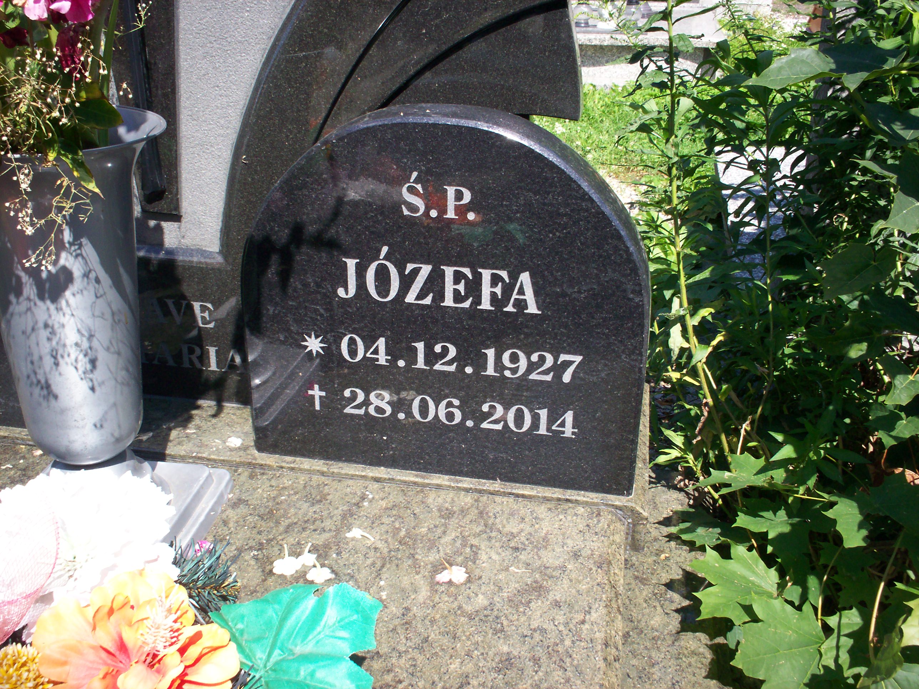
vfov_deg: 39.7
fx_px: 956
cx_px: 460
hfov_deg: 51.4
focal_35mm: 36
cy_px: 344
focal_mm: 6
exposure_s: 1/245
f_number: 4.5
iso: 100
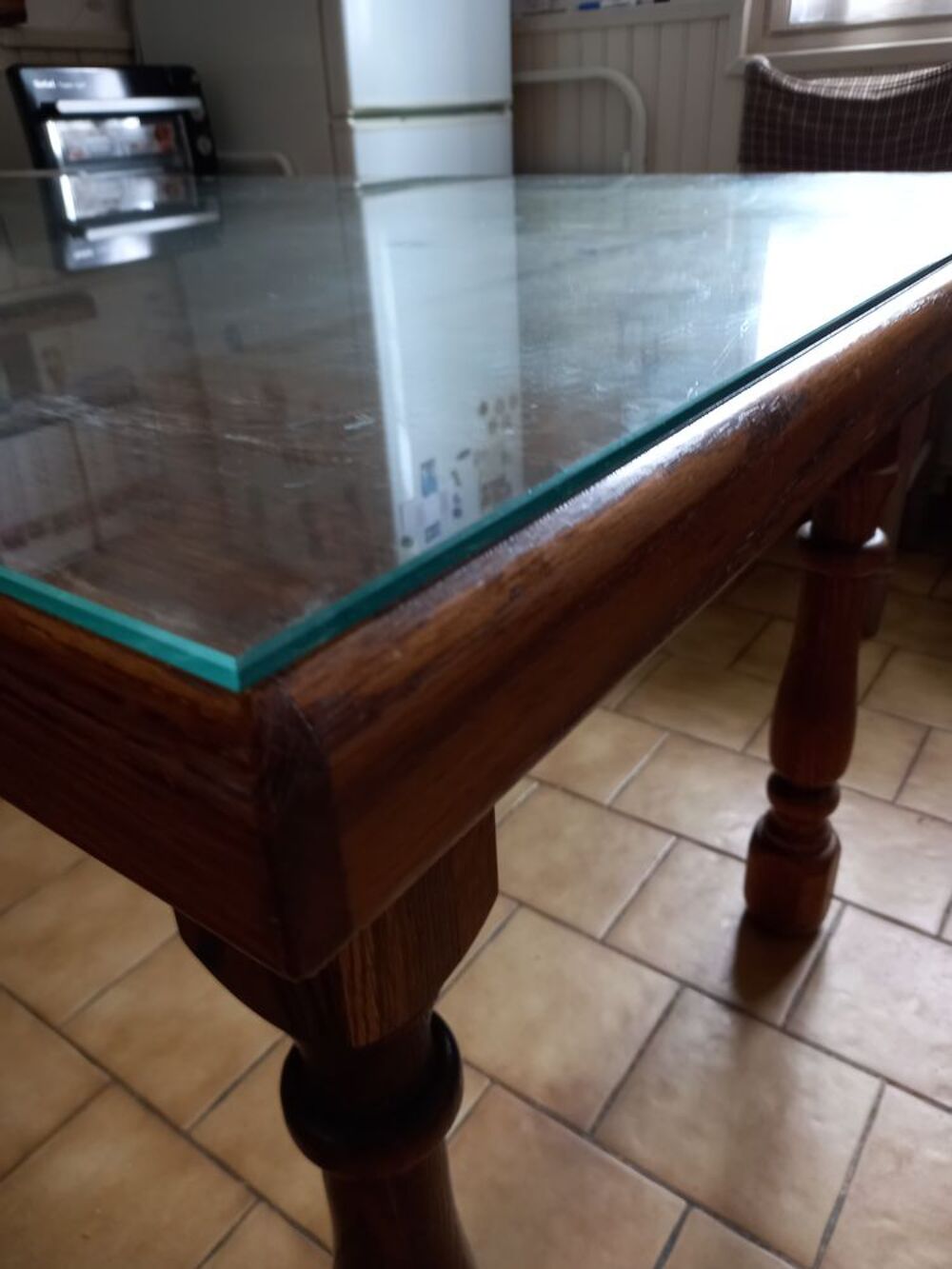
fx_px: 917
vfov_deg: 69.4
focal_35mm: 25
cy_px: 634
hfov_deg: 54.9
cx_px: 476
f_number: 2
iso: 200
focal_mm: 4.6
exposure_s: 1/24
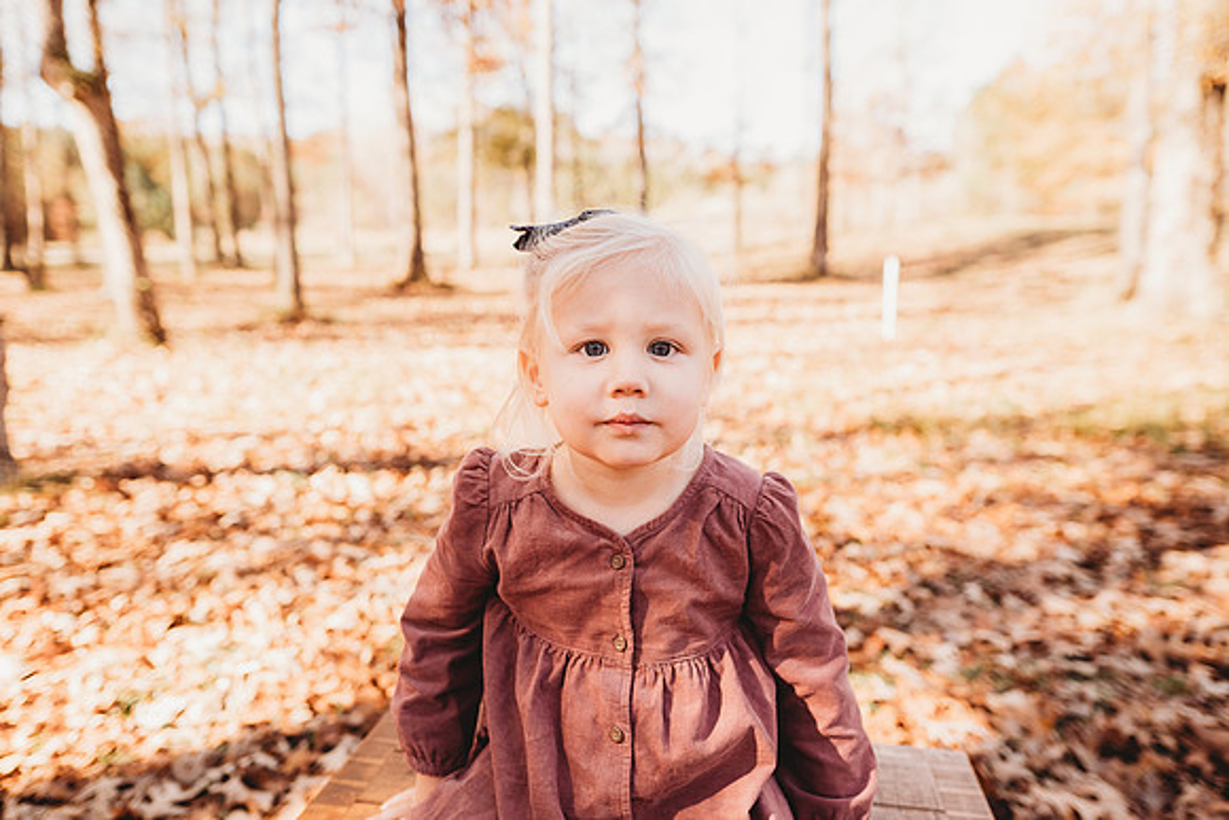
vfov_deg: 53.2
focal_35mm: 24
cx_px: 614
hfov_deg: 73.7
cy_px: 410
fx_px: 819
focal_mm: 24
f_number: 2.8
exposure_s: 1/200
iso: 100
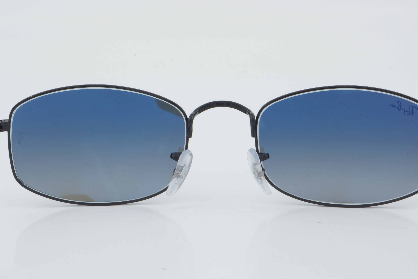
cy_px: 145
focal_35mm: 95
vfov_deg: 14.5
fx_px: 1098
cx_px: 223
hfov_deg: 21.6
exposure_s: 1/4
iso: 100
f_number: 29
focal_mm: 55
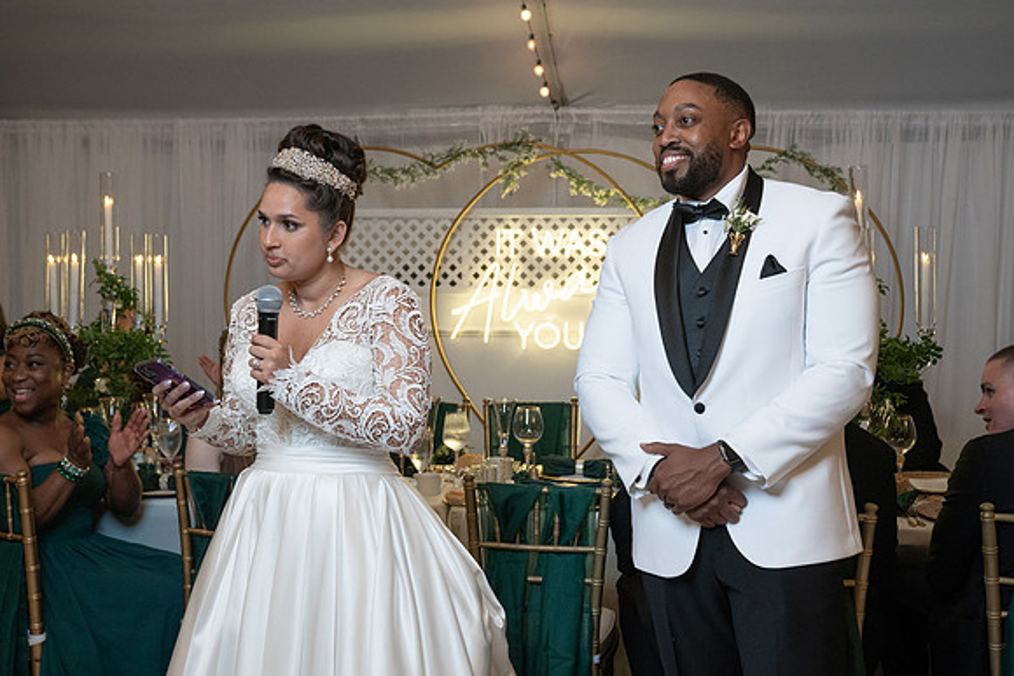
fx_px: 1239
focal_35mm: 44
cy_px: 297
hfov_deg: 44.5
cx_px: 525
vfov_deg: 30.5
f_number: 4
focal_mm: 38
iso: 2000
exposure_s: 1/200
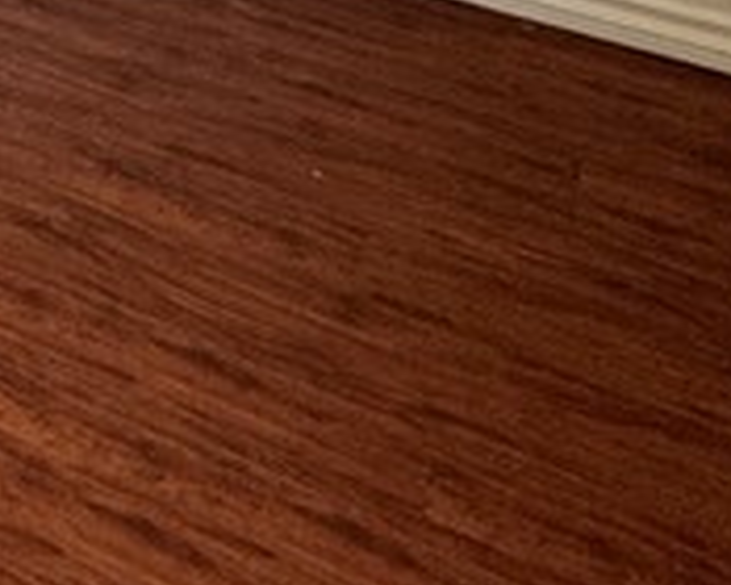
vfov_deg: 13.0
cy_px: -923
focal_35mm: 80
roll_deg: +0.0
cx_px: -681
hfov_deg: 17.7
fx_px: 1731
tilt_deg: +1.5
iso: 125
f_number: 2.2
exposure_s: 1/99
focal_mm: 2.22
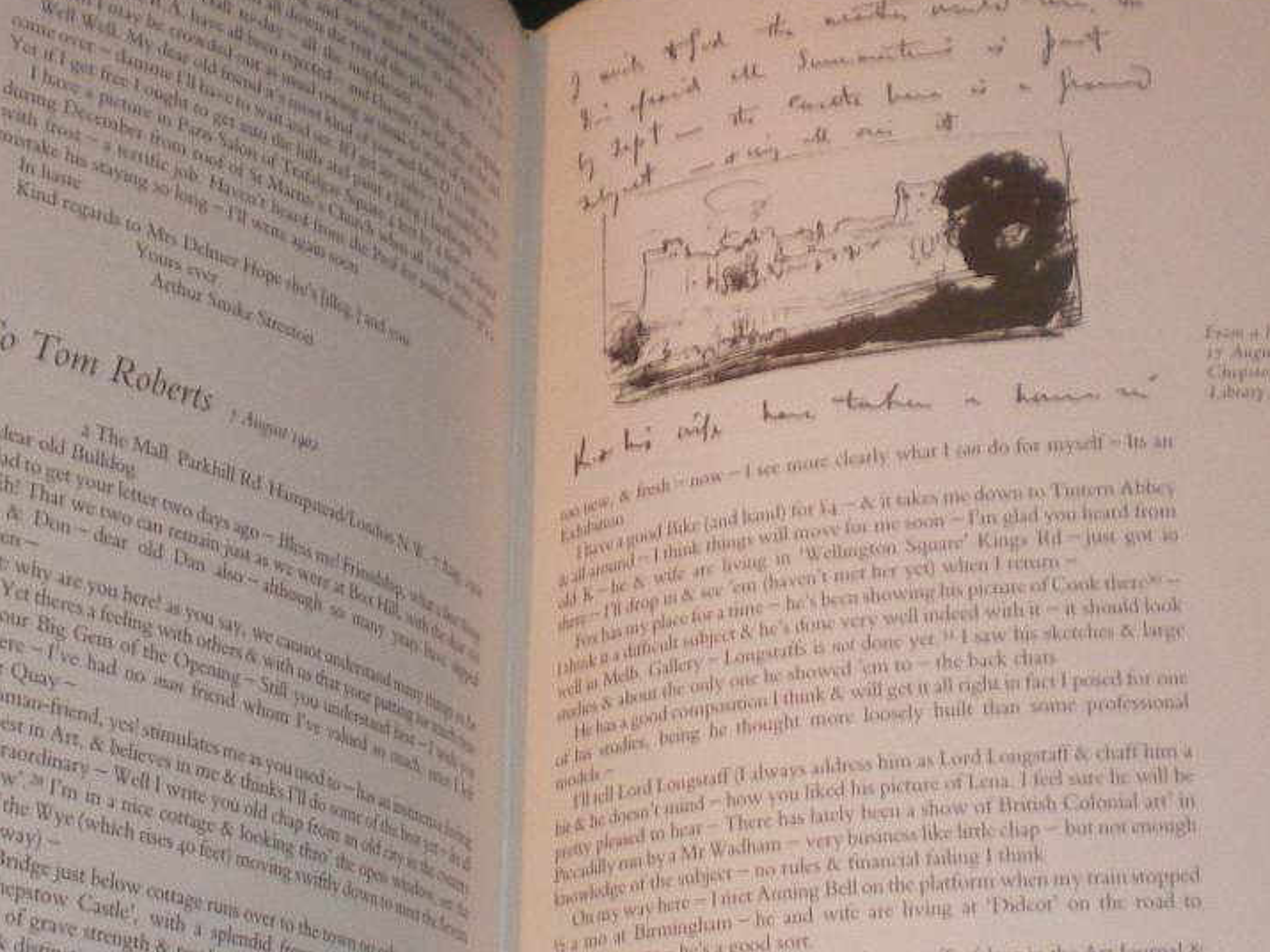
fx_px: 3118
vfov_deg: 17.3
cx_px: 607
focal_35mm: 85
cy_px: 556
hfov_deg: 23.0
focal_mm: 6.3
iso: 200
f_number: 3.1
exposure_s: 1/50
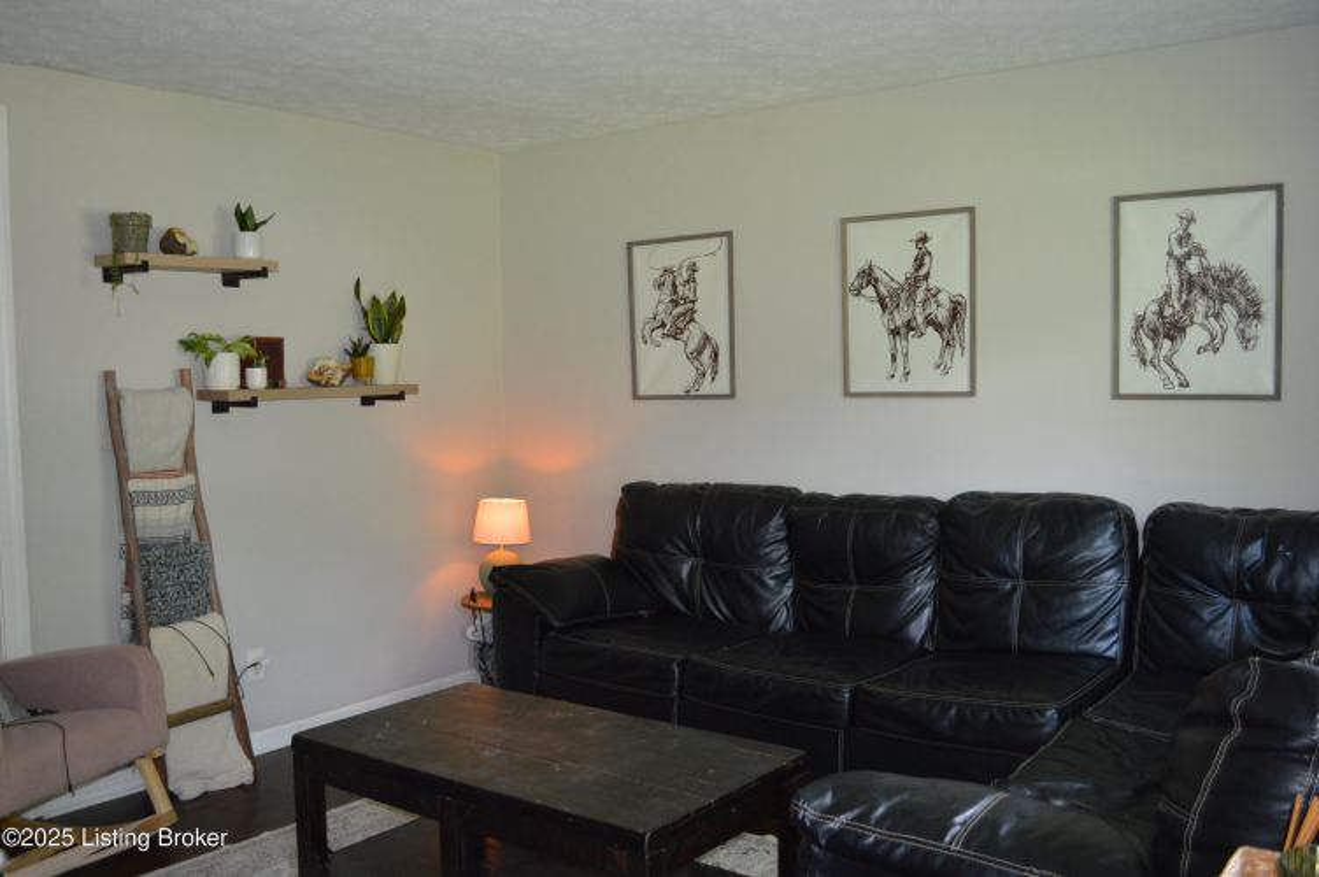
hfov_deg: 57.3
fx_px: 1208
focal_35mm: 33
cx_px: 660
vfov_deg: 39.9
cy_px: 438
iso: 450
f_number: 3.8
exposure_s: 1/60
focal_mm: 22
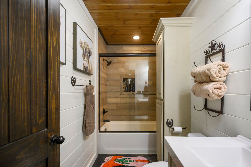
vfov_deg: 73.5
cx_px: 132
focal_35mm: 16
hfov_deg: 96.7
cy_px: 91
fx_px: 111
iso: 400
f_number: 4
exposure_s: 1/80
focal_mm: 14
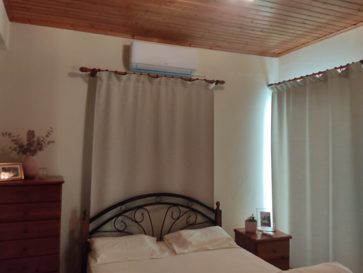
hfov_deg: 59.9
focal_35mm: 30
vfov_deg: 46.8
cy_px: 130
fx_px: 315
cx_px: 170
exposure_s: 1/33
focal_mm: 4.74
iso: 382
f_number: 1.79
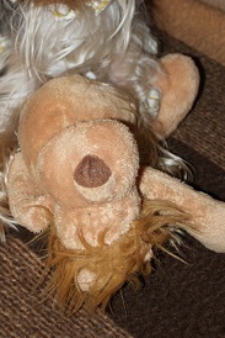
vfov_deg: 22.0
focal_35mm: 92
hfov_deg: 14.9
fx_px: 860
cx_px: 84
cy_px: 91
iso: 400
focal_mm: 35
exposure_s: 1/60
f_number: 5.6
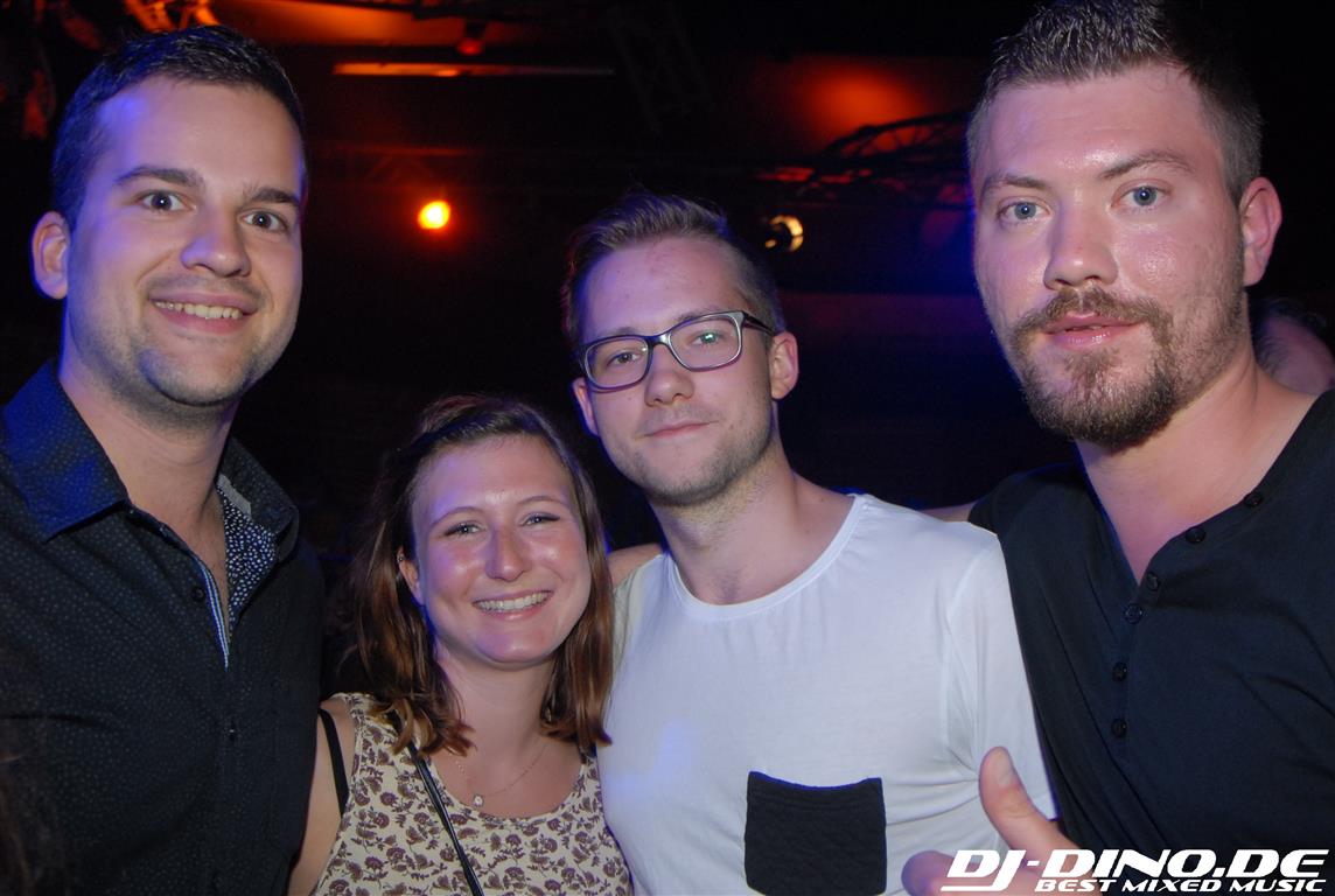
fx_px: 1338
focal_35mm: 36
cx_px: 668
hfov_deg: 53.0
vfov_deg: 37.0
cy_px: 448
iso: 400
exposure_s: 1/10
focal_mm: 24
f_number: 5.6
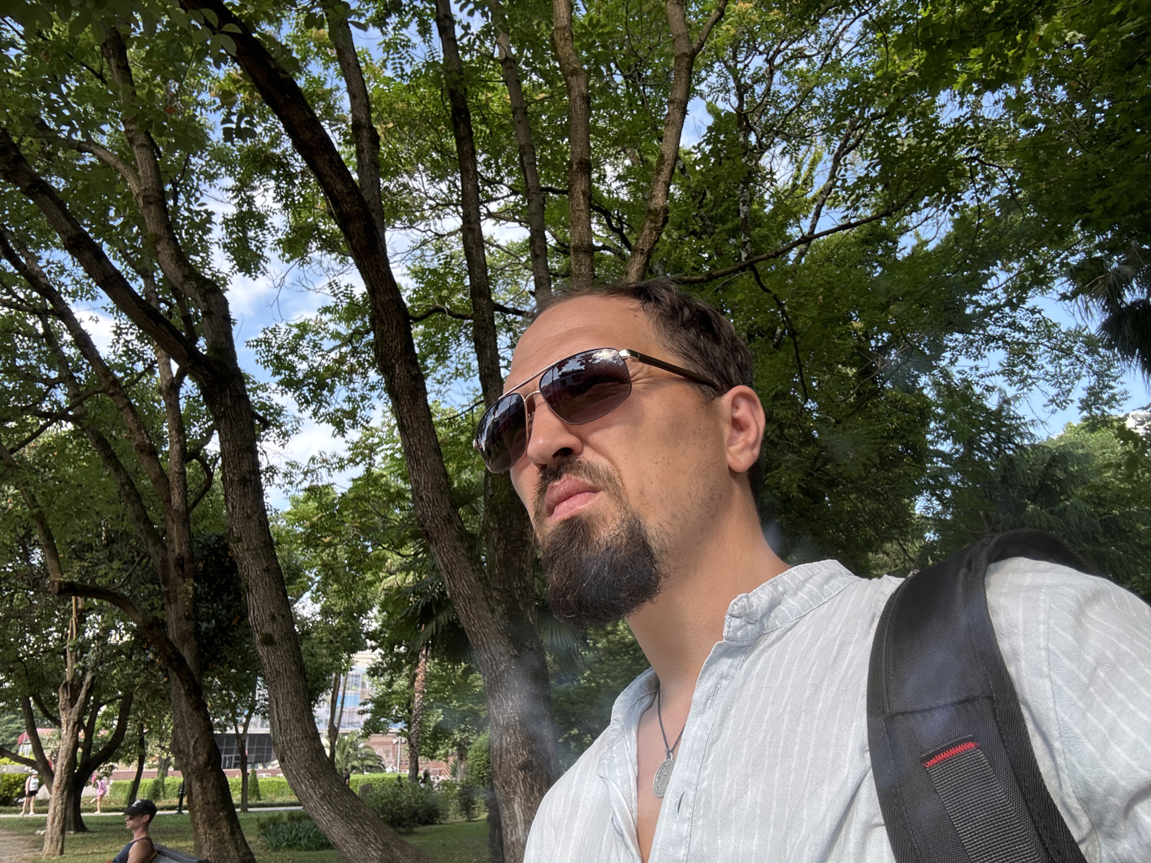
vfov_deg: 58.9
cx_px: 576
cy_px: 432
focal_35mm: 23
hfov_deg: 73.9
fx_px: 765
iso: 25
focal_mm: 2.69
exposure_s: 1/122
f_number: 1.9
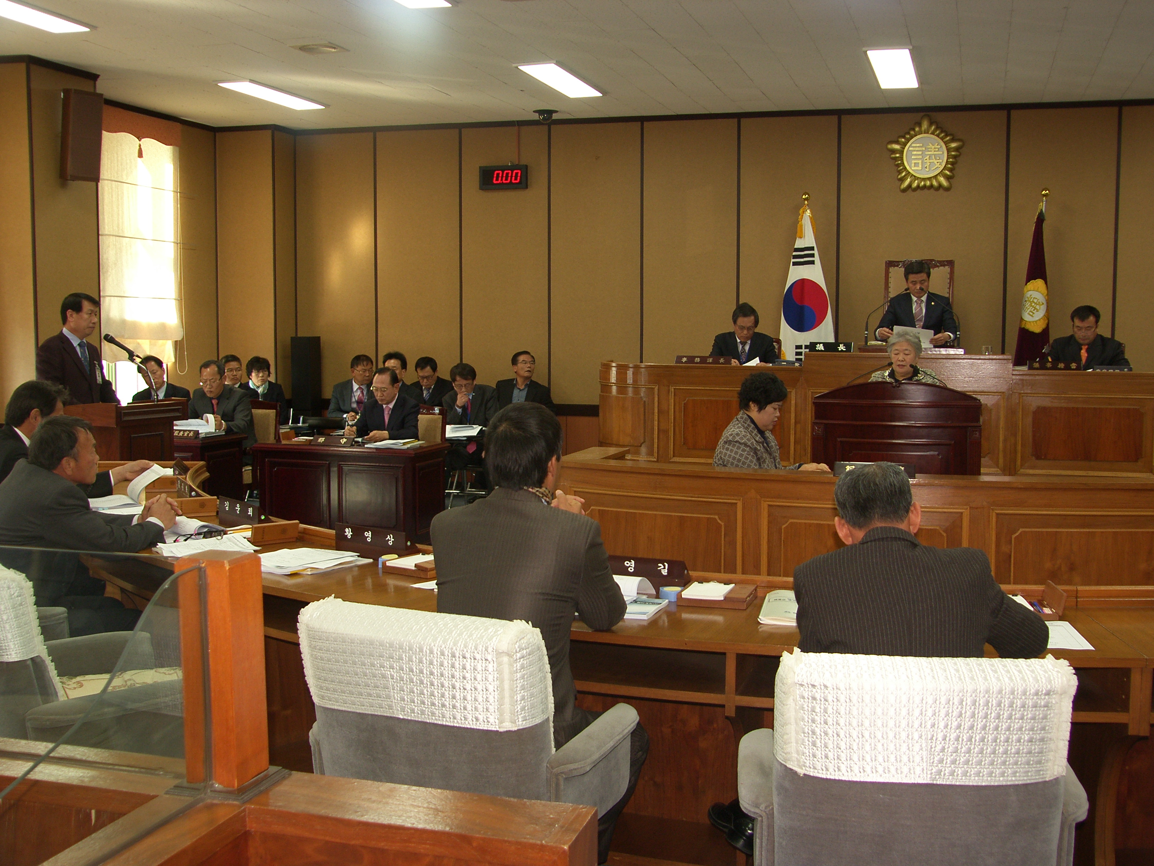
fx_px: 1333
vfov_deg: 36.0
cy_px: 433
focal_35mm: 40
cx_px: 577
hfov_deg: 46.8
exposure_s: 1/40
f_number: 2.5
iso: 80
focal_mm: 10.3
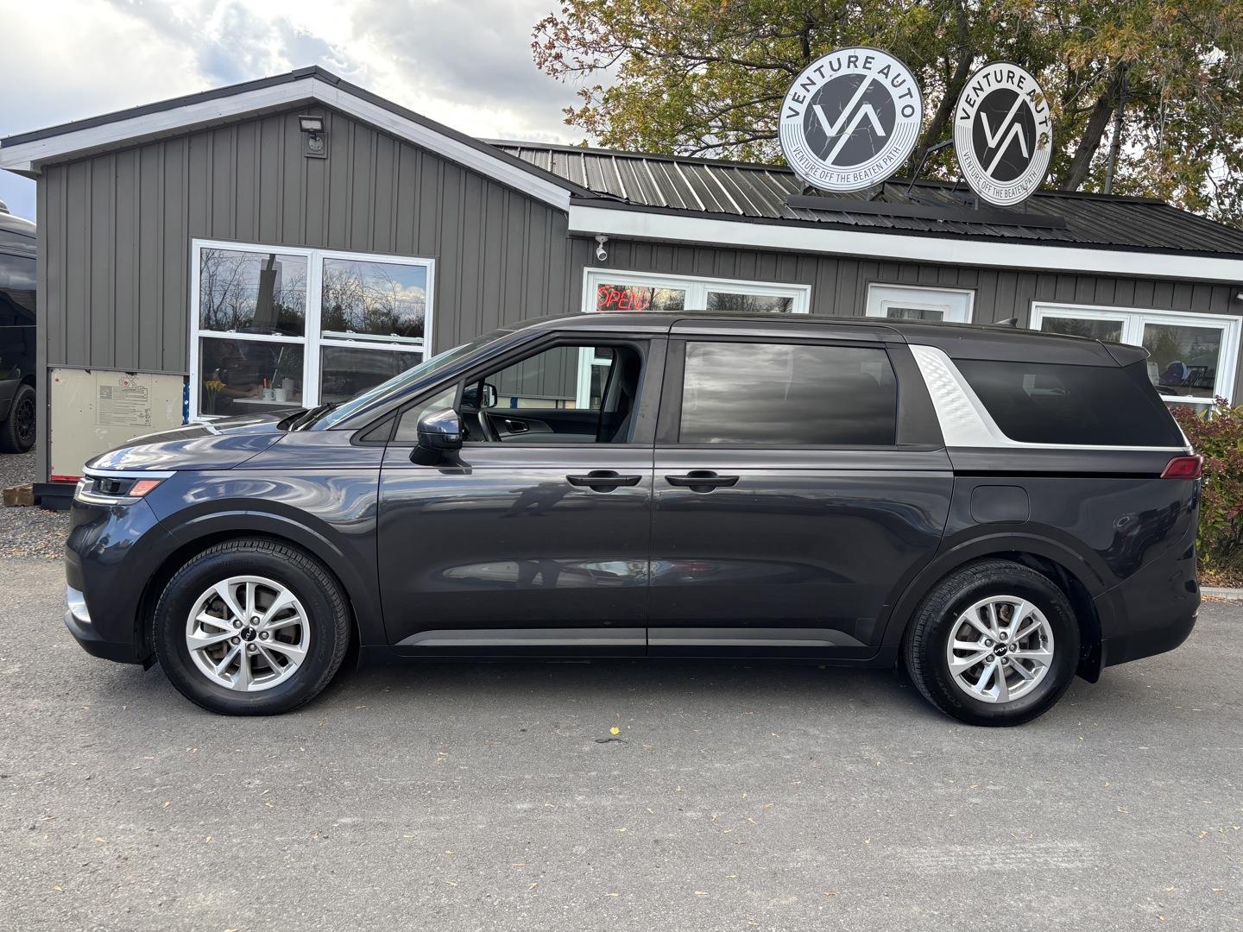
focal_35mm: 26
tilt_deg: -6.1
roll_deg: -5.0
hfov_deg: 67.3
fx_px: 934
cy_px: 466
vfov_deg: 53.1
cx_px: 622
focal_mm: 5.96
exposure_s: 1/460
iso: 50
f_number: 1.6
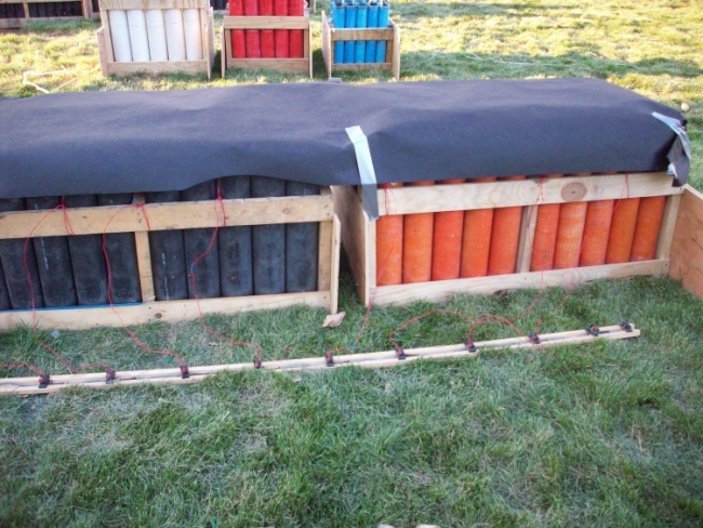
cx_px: 352
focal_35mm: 37
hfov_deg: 50.1
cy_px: 264
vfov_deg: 38.7
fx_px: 752
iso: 200
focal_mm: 6.2
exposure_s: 1/107
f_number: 2.8
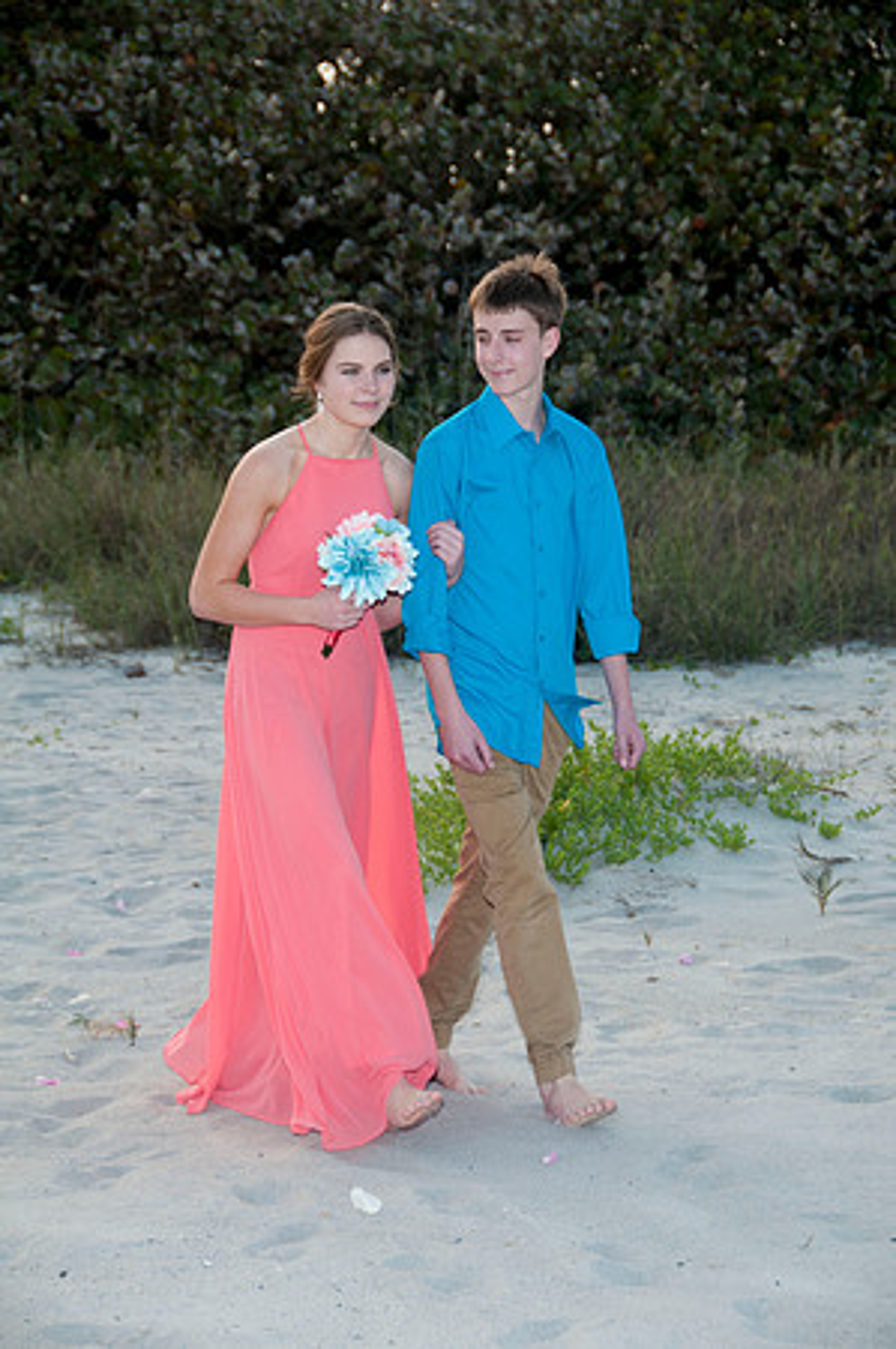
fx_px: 4209
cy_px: 674
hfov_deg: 12.2
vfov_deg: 18.2
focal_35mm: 112
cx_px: 448
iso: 100
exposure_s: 1/250
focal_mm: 75
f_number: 5.6
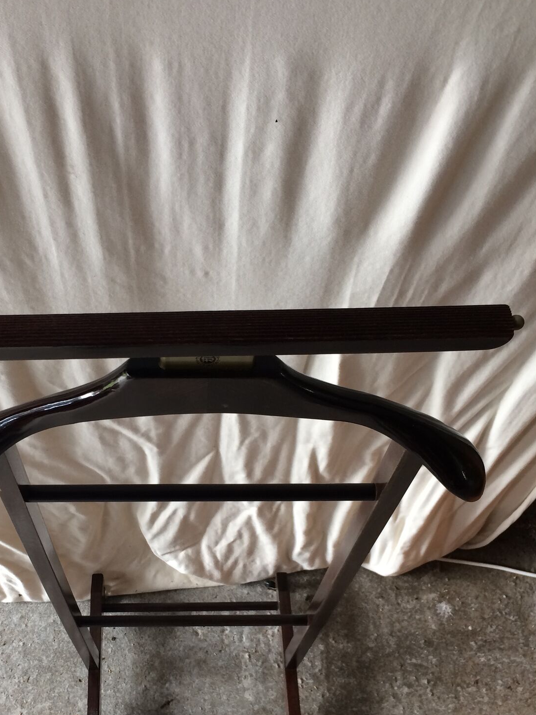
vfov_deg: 46.3
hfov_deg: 35.7
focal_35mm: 40
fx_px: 826
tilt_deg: -63.6
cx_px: 186
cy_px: 456
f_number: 2.2
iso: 32
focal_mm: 4.15
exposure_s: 1/33
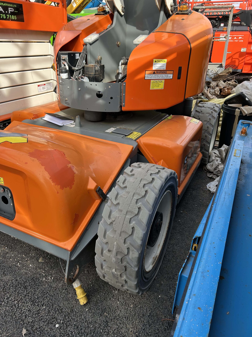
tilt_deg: -25.0
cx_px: 126
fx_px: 252
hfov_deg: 53.1
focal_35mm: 26
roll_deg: -2.6
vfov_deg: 67.3
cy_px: 168
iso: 50
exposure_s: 1/709
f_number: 1.5
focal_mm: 5.7
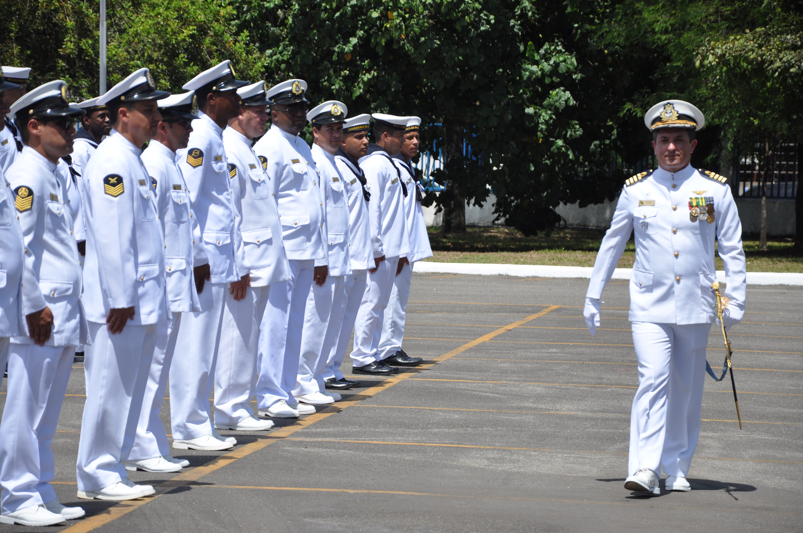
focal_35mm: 158
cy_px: 266
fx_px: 3509
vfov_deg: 8.7
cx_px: 402
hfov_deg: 13.1
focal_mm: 105
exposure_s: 1/1600
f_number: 5.6
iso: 400
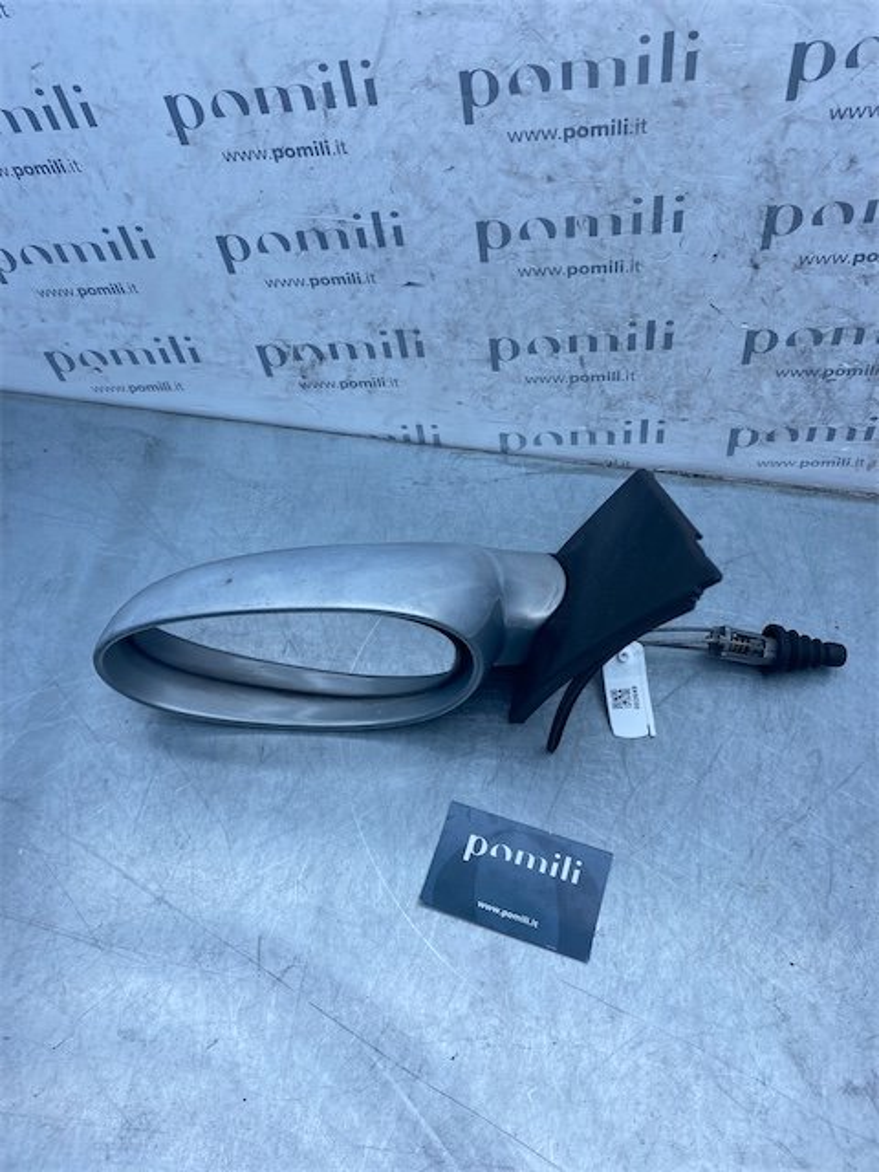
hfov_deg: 53.1
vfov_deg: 67.3
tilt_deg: -56.1
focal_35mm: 26
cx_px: 440
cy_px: 586
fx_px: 880
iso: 32
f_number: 1.8
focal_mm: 4.25
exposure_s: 1/1103
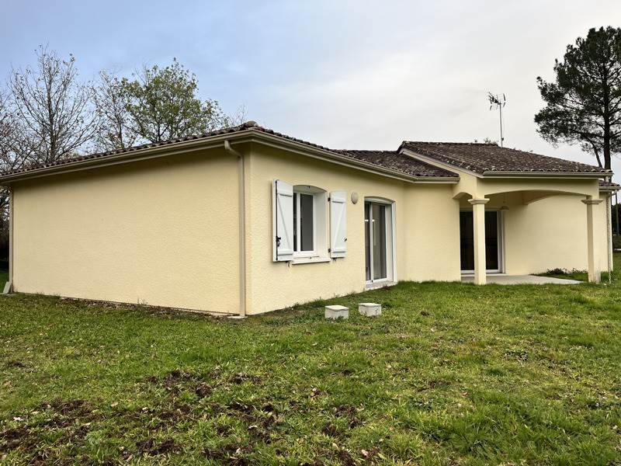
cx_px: 310
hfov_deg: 67.3
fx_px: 466
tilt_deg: +1.3
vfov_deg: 53.1
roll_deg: +0.4
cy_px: 233
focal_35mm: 26
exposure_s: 1/331
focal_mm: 5.1
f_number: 1.6
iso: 50
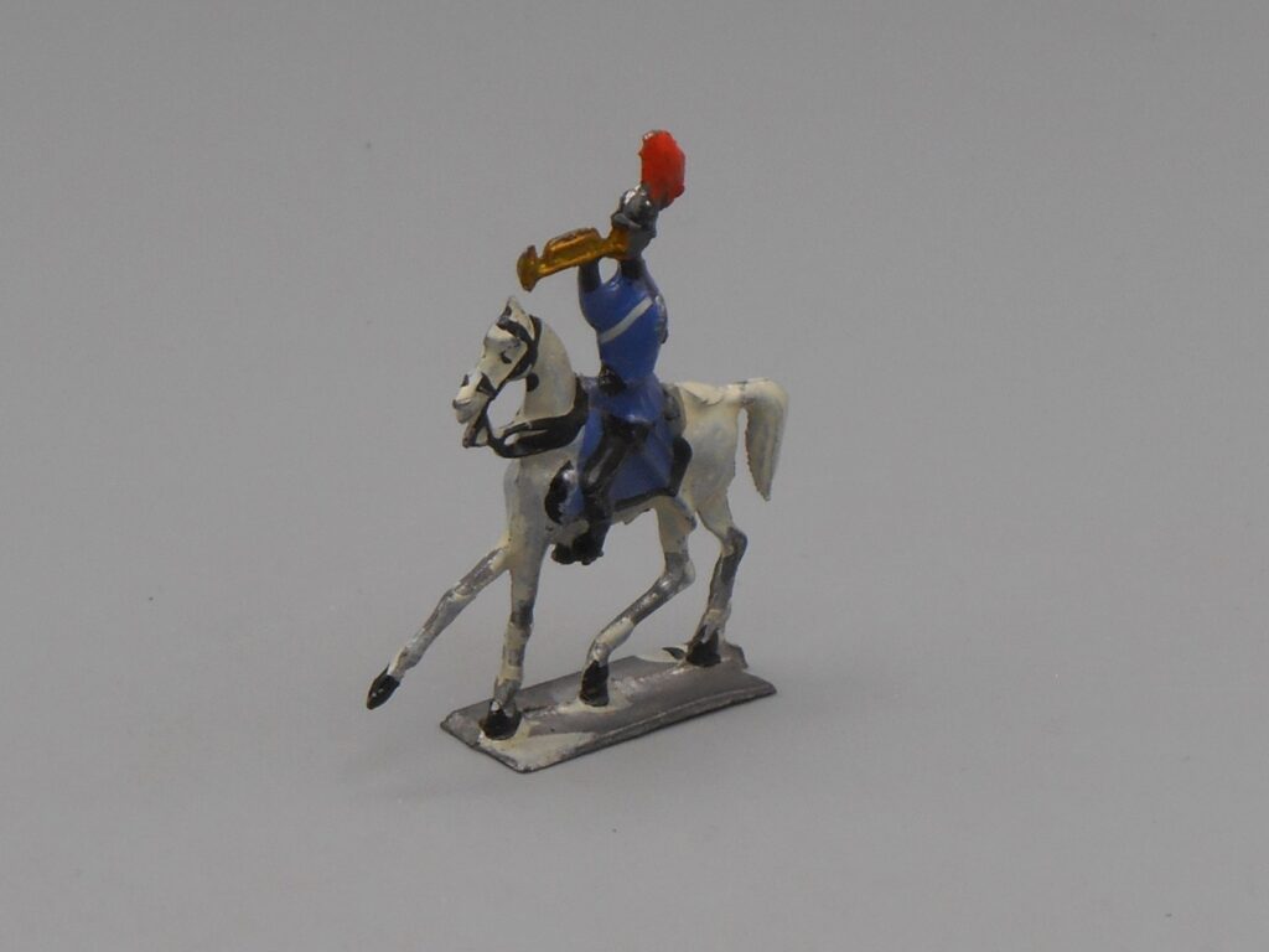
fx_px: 3849
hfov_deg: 18.7
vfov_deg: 14.1
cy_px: 476
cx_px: 634
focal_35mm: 105
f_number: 5.1
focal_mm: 18.8
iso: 80
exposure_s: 1/80
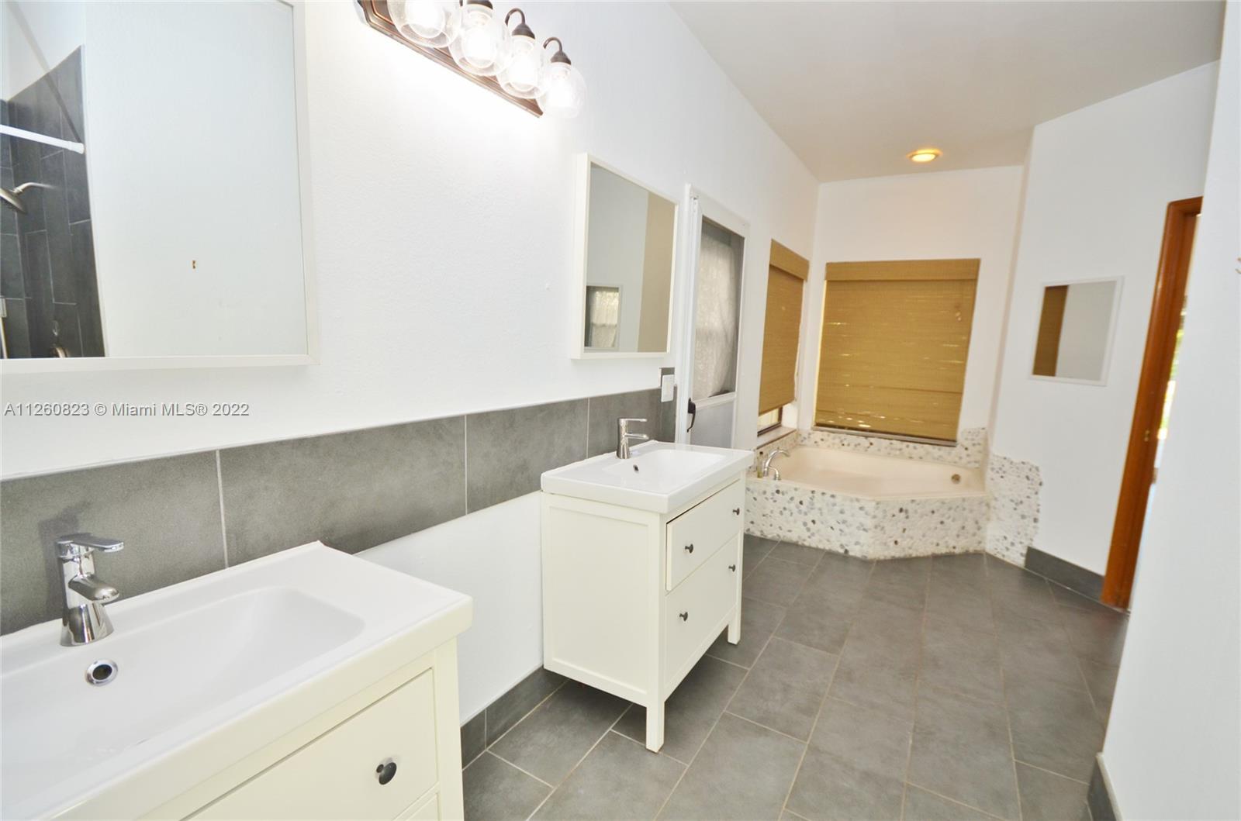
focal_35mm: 16
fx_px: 567
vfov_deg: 71.8
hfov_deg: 95.1
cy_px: 410
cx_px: 620
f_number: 5
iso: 200
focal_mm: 11
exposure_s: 1/60
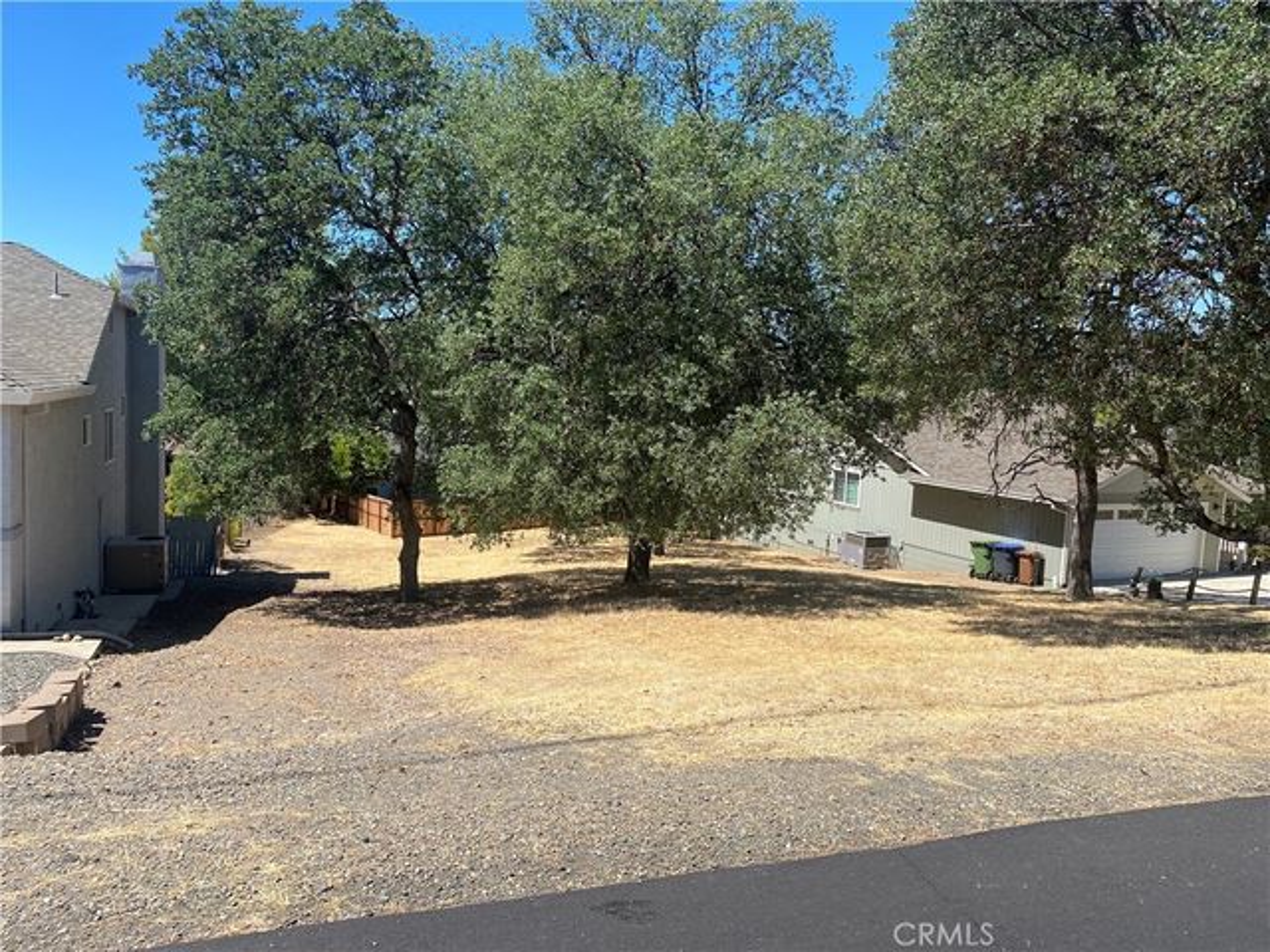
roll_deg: -1.5
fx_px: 954
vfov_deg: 53.1
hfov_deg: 67.3
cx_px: 635
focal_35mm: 26
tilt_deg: -4.4
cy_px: 476
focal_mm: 4.25
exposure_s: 1/2268
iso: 32
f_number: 1.8
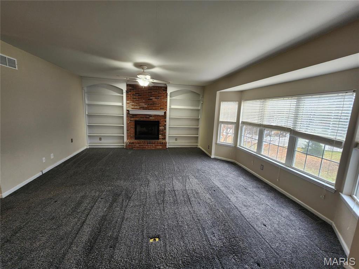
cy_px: 134
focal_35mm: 13
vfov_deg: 89.9
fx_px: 135
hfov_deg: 106.2
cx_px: 180
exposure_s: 1/60
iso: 125
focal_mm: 2.2
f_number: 2.2
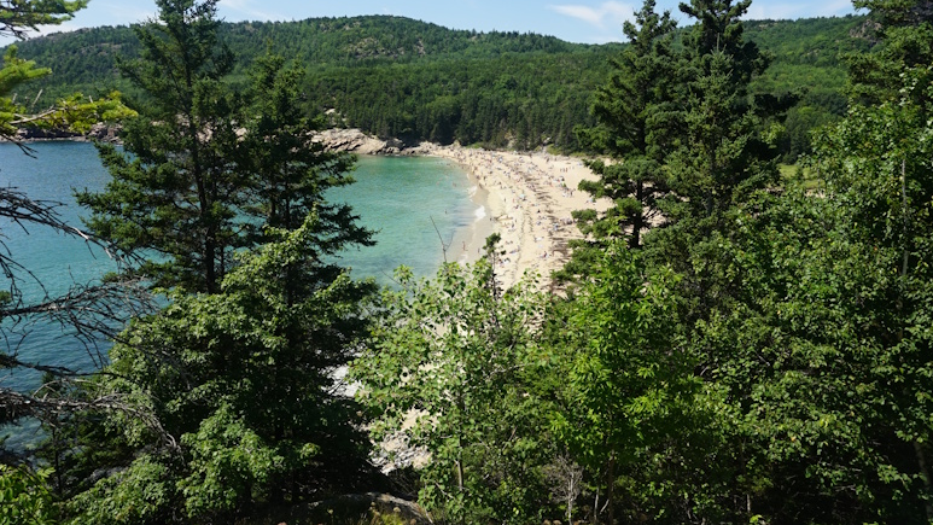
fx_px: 643
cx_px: 454
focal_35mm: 26
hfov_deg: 71.9
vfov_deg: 44.3
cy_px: 226
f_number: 10
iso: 100
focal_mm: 16
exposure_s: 1/100
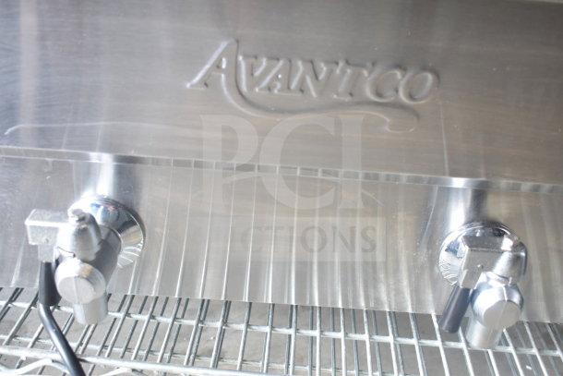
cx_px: 282
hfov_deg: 51.3
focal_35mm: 38
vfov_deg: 35.5
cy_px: 188
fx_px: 587
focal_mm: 25
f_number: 4
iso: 560
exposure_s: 1/40
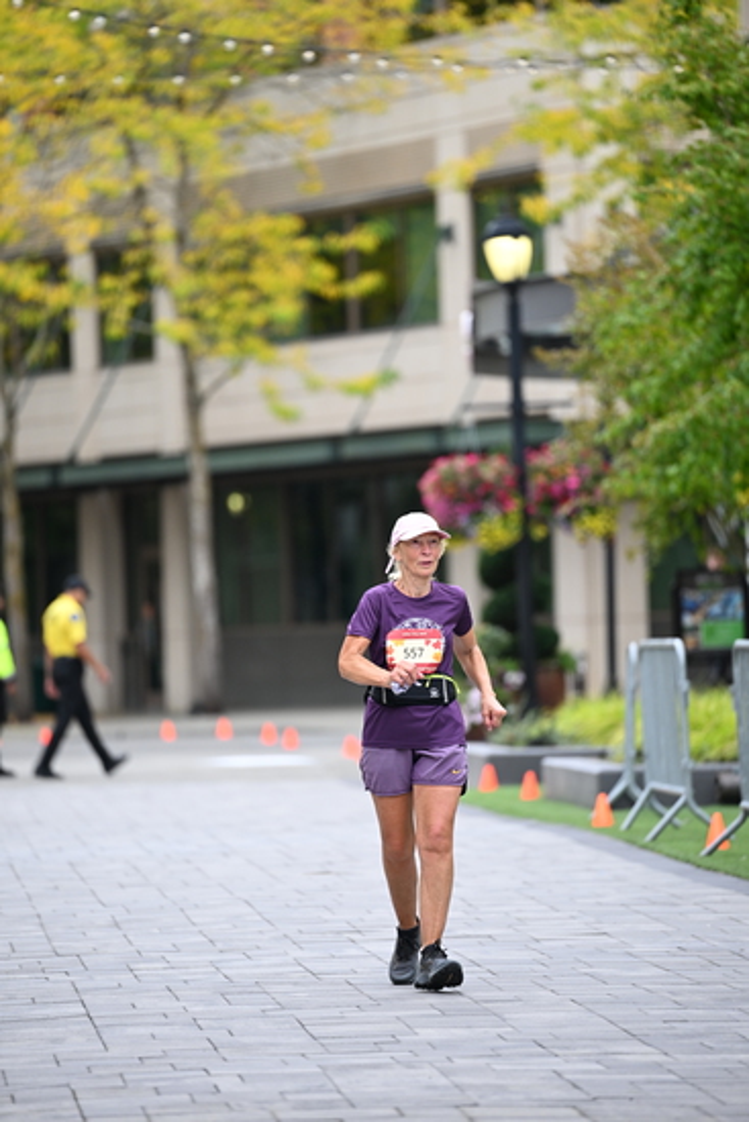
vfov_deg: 10.3
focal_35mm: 200
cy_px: 561
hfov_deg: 6.9
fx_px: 6237
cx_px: 374
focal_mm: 200
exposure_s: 1/1000
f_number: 2.8
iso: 400
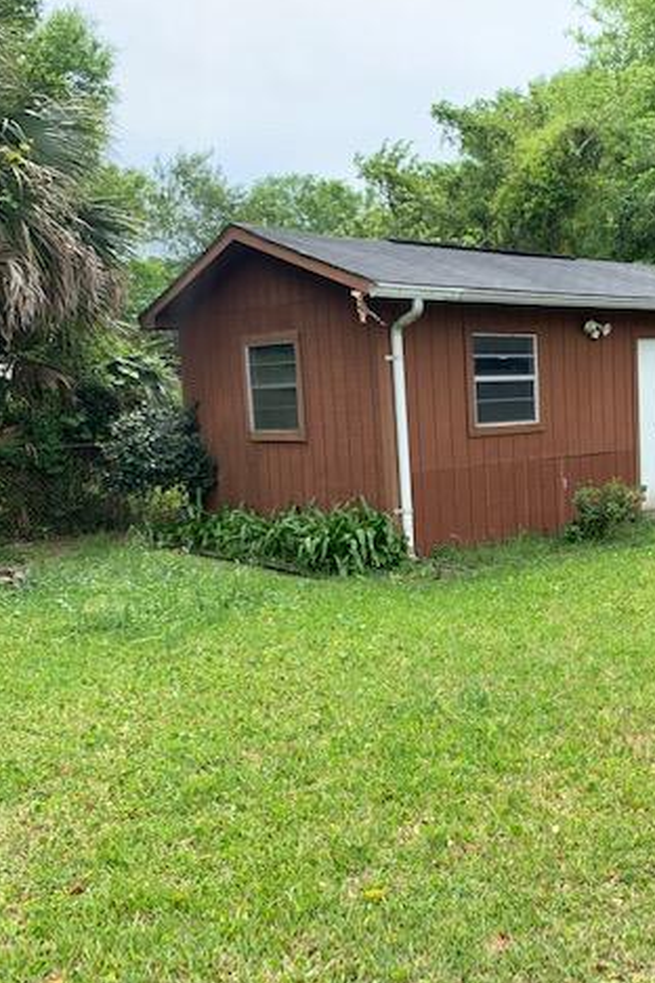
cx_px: 531
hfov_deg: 34.7
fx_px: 1010
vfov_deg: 51.9
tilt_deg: -6.6
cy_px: 489
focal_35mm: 37
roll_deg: +1.3
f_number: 1.8
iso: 25
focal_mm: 4.25
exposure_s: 1/829
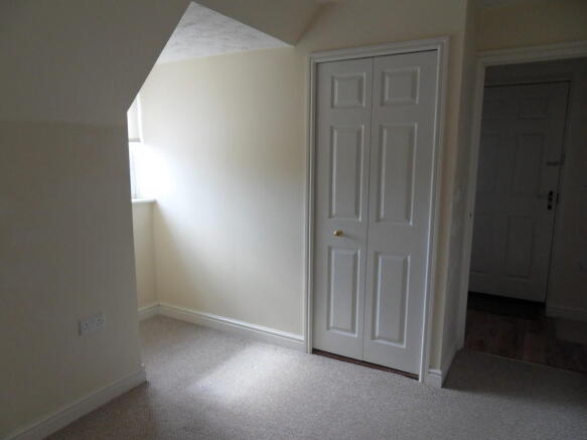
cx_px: 294
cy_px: 220
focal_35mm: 24
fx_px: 407
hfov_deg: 71.6
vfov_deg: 56.8
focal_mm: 4.2
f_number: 3.3
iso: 100
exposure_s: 1/60
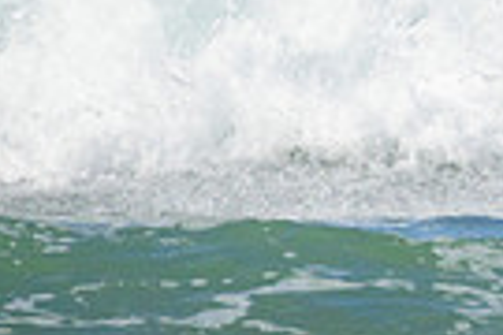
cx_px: 1062
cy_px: -125
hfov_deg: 0.6
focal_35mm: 3438
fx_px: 48033
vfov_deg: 0.4
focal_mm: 800
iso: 2200
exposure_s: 1/1250
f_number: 11
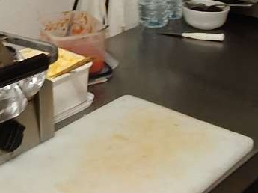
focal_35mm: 74
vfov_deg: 18.0
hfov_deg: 25.9
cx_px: 49
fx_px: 551
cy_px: -83
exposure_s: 1/33.3
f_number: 2.2
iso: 503
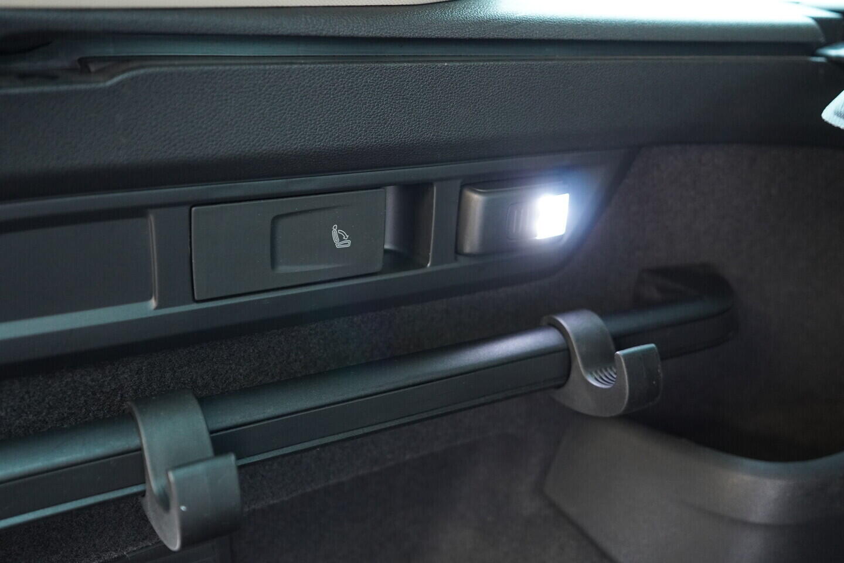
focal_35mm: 36
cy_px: 282
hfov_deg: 53.1
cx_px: 422
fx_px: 844
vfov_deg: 36.9
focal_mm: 24
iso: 1600
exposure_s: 1/40
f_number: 2.8
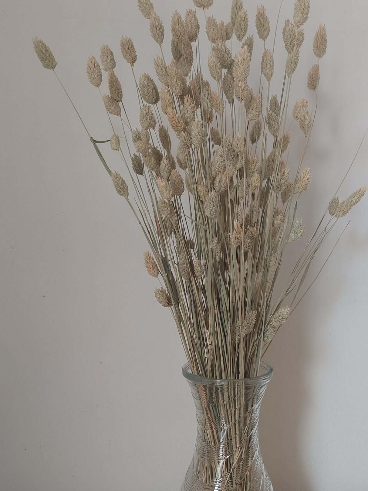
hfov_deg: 37.5
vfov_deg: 48.9
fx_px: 539
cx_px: 232
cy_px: 277
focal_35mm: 38
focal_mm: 5.23
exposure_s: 1/24
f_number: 1.8
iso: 80
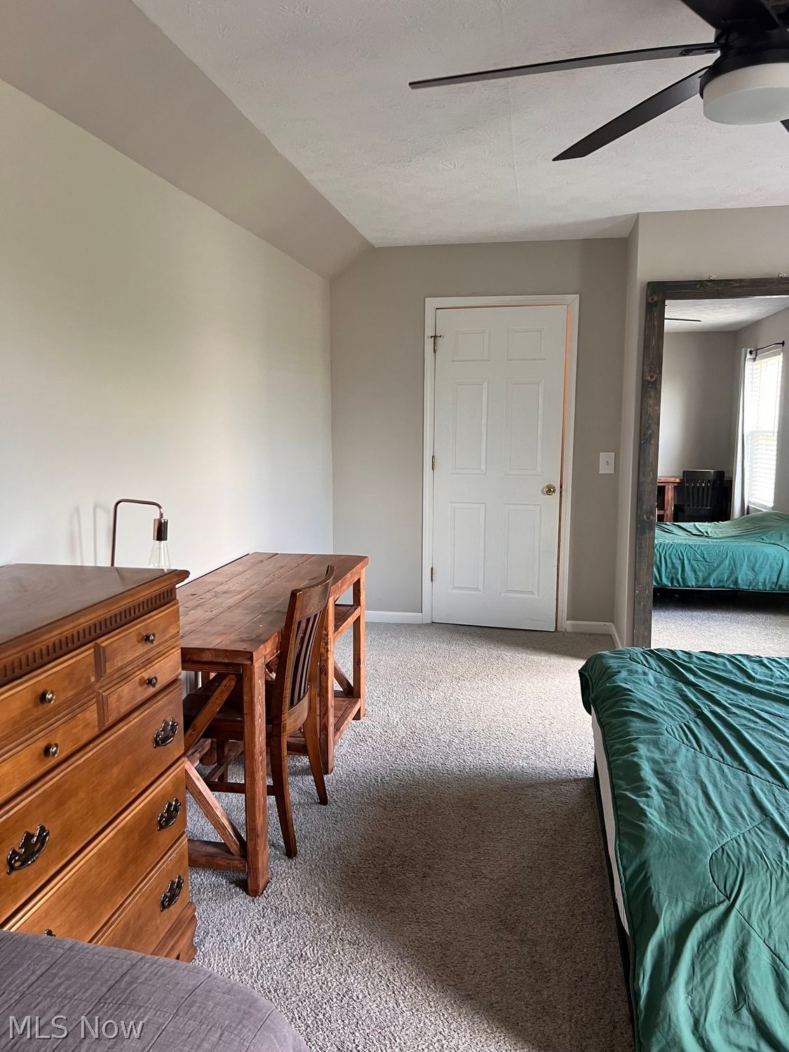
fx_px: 790
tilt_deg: -8.6
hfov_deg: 53.1
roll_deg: +0.6
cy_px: 526
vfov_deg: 67.3
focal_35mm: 26
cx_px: 394
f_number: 1.5
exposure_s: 1/65
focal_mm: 5.7
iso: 125
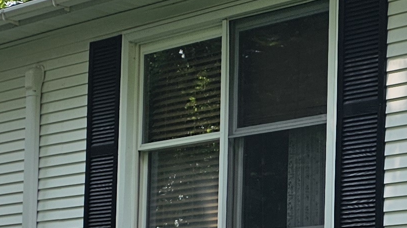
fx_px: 1327
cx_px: 426
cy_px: 279
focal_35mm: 123
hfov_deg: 17.0
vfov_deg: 9.7
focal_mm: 6.3
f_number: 1.7
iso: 10
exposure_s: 1/300
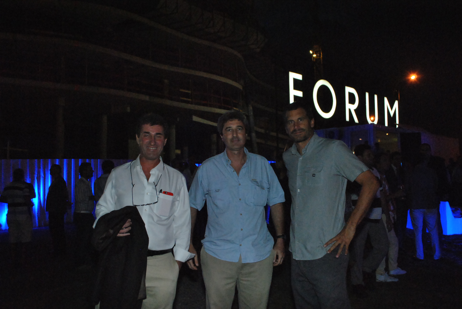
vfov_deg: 37.0
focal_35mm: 36
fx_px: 463
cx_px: 231
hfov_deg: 53.1
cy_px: 154
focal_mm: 24
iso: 1600
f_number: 5.6
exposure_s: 1/80
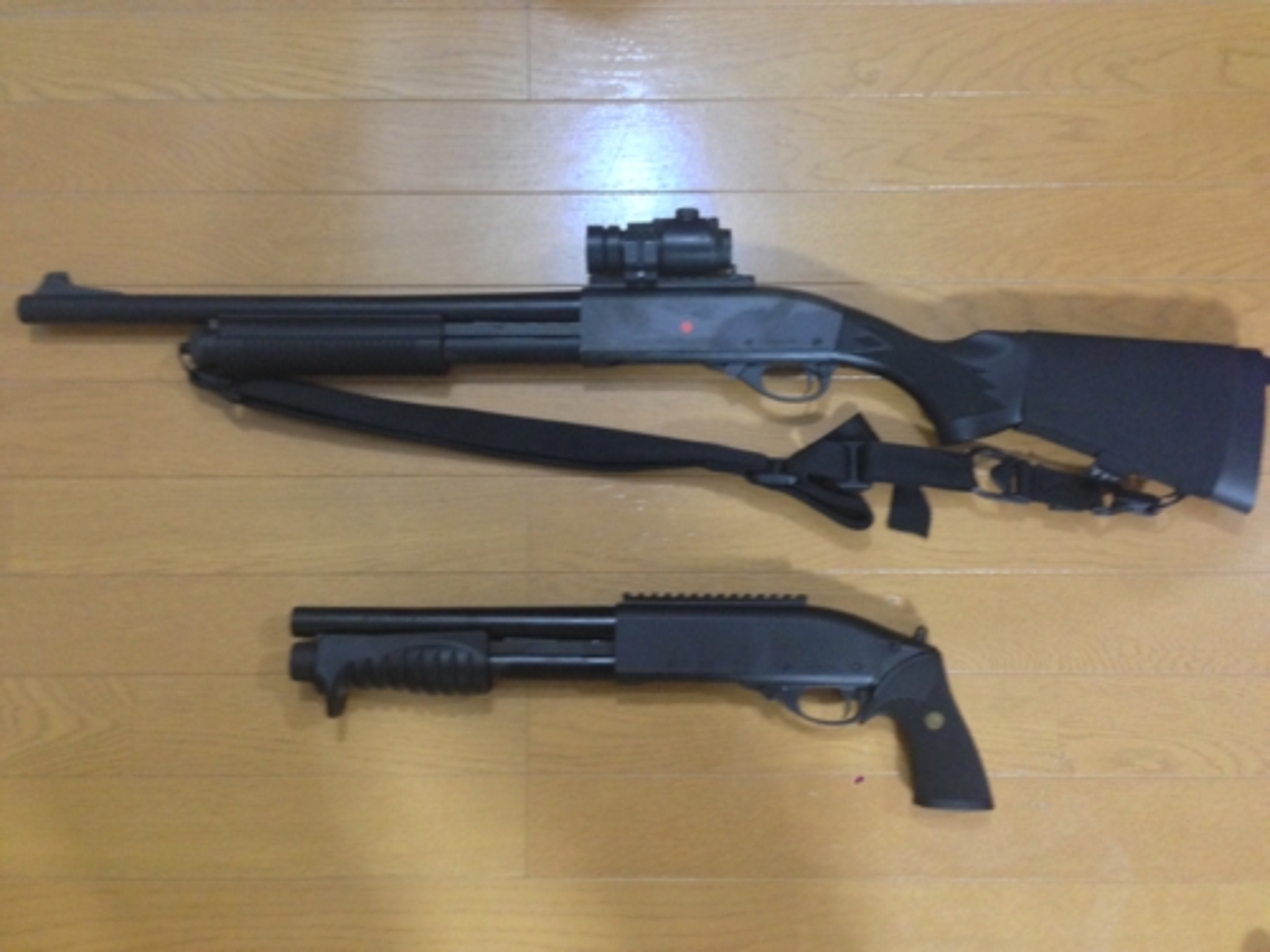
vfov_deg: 42.9
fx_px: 1211
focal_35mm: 33
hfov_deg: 55.4
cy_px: 476
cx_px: 635
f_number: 2.4
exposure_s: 1/15
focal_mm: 4.12
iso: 400
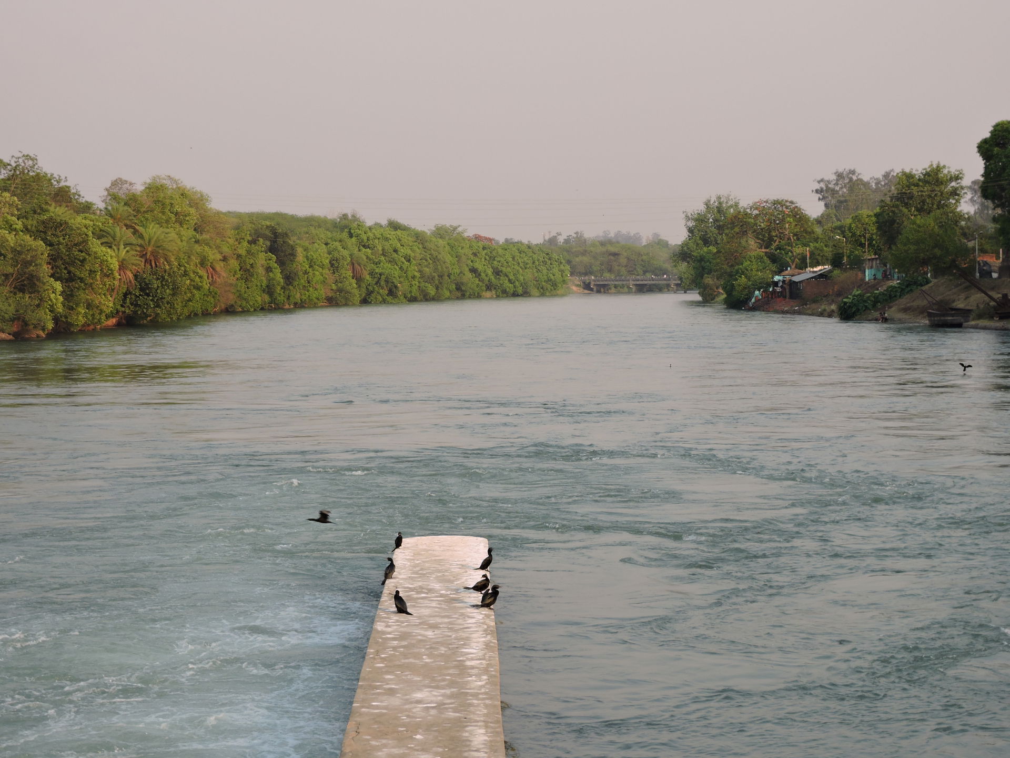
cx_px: 505
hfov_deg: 23.0
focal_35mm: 85
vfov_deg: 17.4
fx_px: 2480
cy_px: 379
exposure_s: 1/200
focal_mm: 15.2
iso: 100
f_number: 4.5
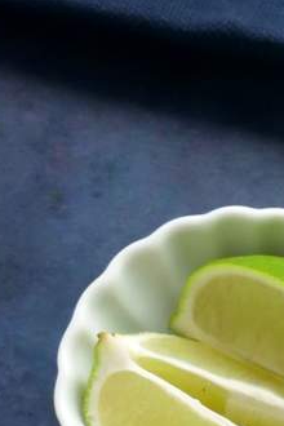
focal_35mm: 232
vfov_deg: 8.4
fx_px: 2745
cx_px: 491
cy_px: 865
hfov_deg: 5.8
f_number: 6.3
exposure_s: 1/60
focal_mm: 23
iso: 1600
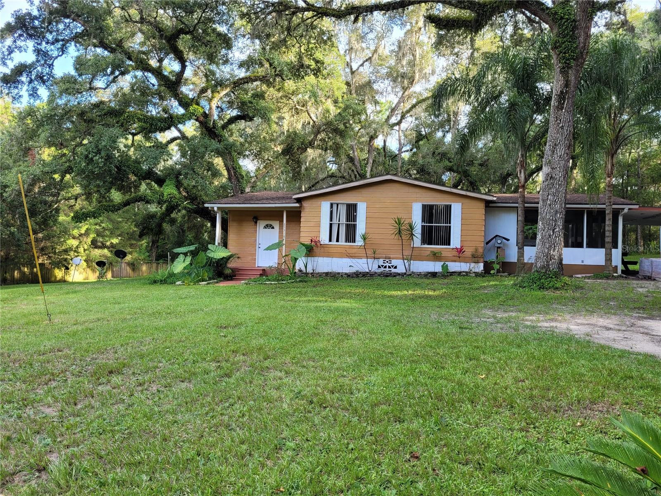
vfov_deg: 53.1
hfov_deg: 67.3
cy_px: 248
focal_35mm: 26
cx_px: 330
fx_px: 496
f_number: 1.8
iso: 40
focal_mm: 5.4
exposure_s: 1/154
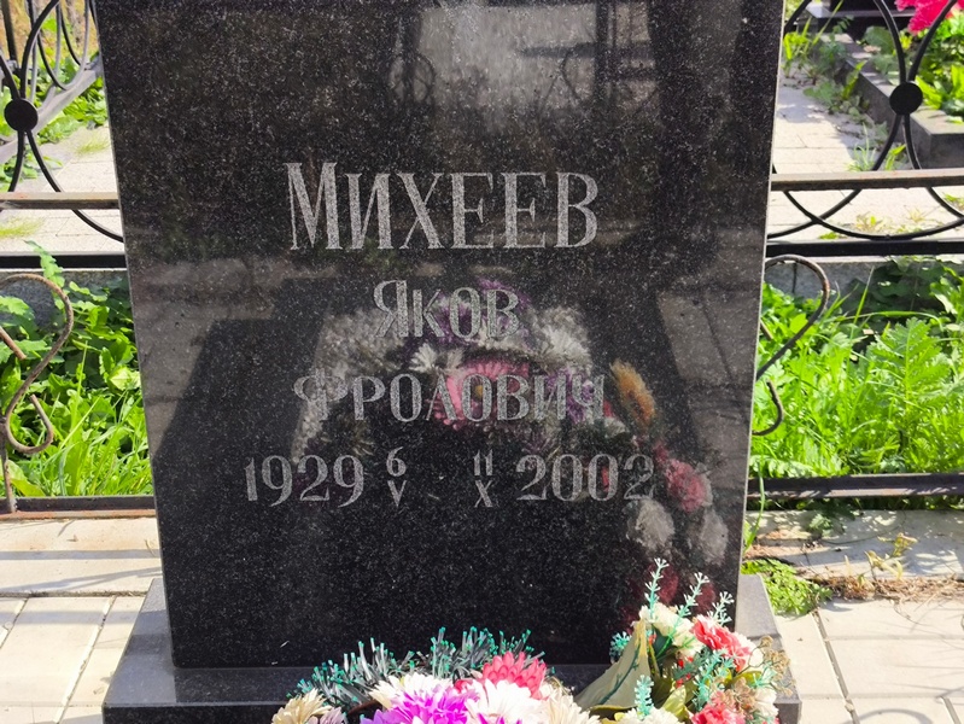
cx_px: 482
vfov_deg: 29.1
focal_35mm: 50
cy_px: 362
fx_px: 1393
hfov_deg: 38.2
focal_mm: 4.71
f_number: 1.7
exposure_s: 1/662
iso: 50
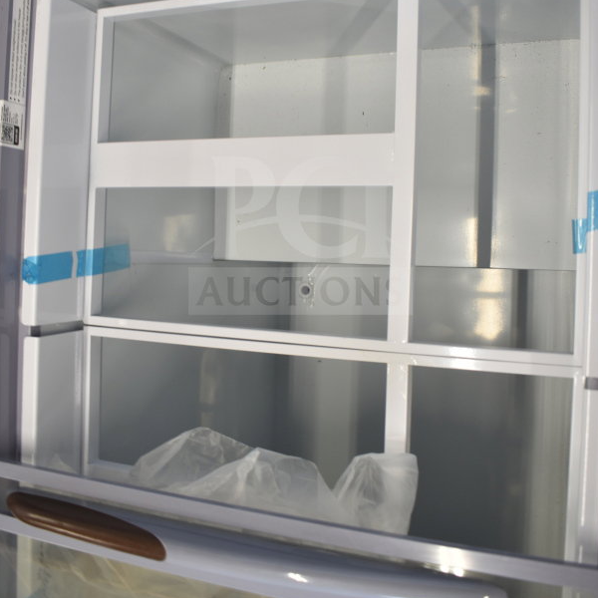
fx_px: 684
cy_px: 236
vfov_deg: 46.9
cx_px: 300
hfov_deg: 47.2
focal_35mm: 35
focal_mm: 18
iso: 360
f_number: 3.5
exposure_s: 1/30
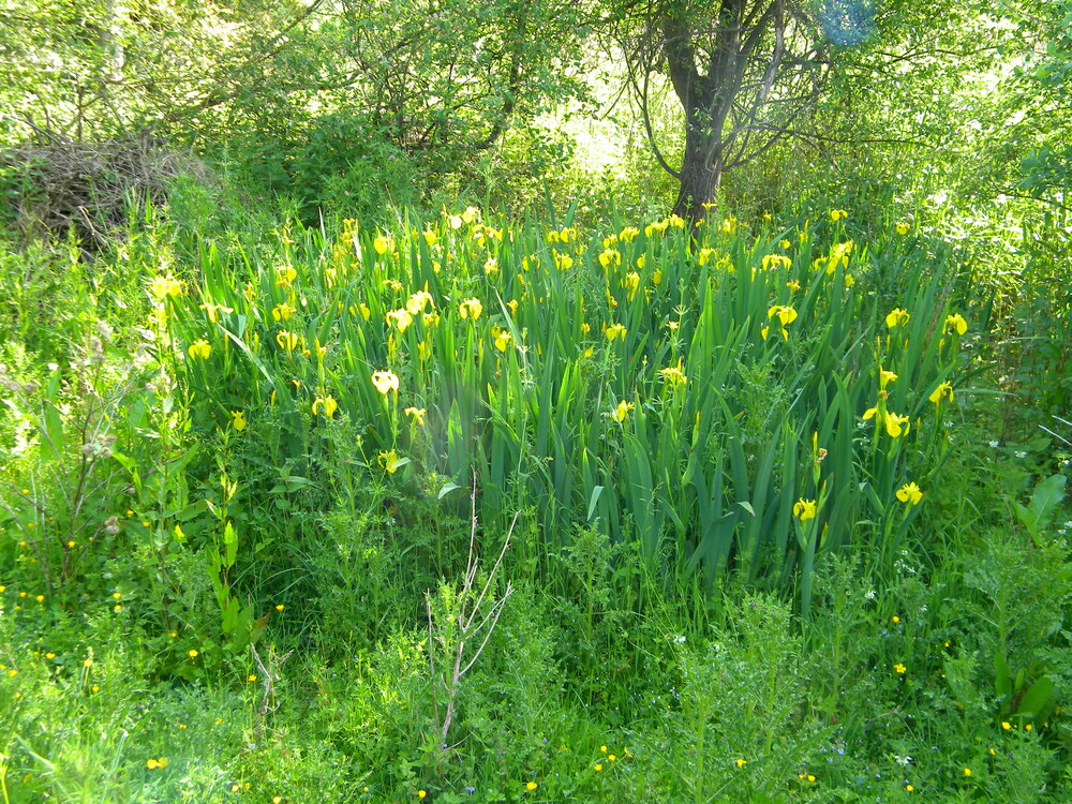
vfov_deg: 35.1
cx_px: 536
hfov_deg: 45.8
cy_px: 402
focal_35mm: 41
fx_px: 1270
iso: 92
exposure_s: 1/59.7
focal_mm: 7.3
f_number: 3.8
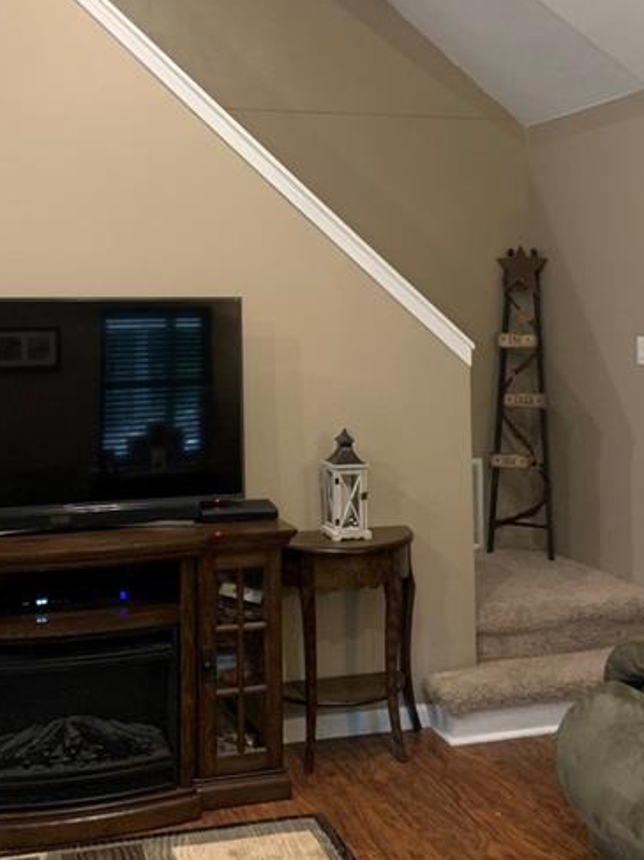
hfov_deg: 34.9
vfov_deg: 45.0
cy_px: 275
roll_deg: -0.5
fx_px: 1017
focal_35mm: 41
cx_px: 233
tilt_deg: +2.9
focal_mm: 4.25
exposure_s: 1/30
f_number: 1.8
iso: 640
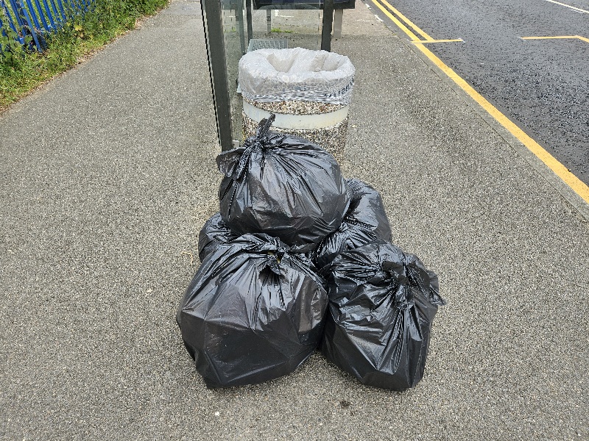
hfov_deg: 73.9
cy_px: 220
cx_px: 294
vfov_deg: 58.9
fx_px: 391
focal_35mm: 23
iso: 25
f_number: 1.8
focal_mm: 5.4
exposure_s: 1/357
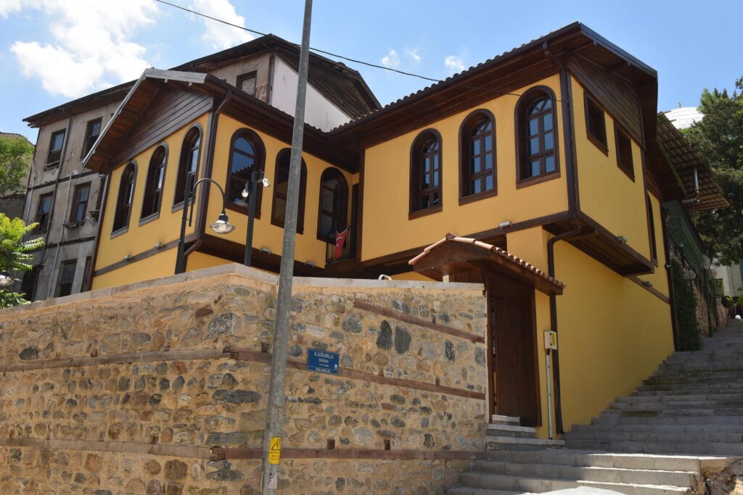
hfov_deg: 58.7
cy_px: 248
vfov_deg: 41.1
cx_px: 372
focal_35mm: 32
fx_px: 660
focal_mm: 32
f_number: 10
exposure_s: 1/250
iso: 200
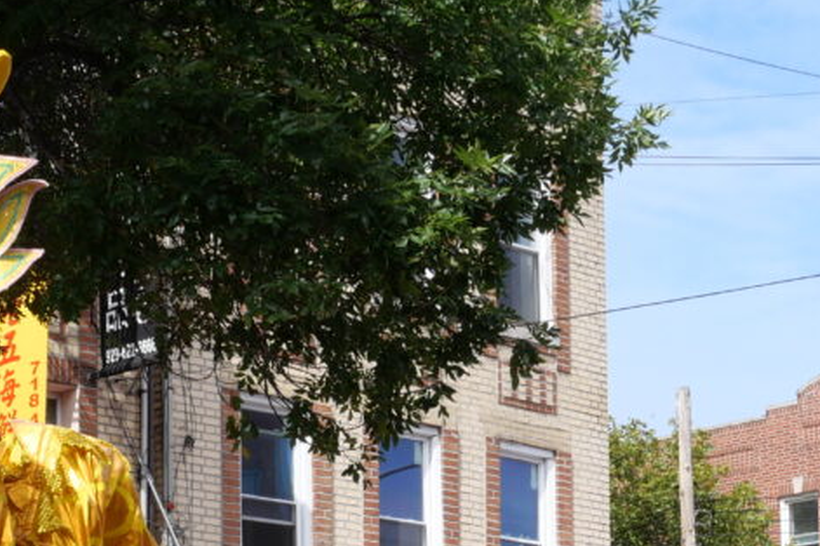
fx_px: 2414
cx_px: 254
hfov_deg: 19.2
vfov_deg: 12.5
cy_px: 732
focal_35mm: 106
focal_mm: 20
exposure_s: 1/320
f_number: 8
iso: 200
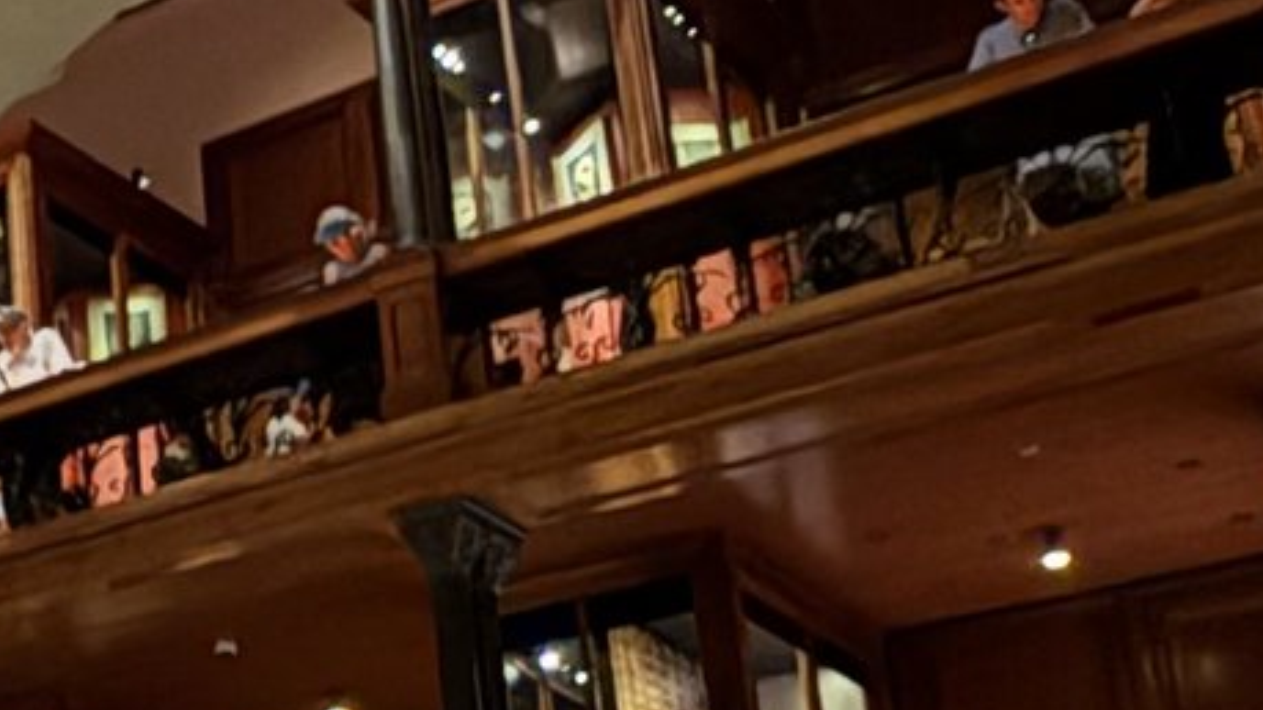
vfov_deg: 14.5
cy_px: 552
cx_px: -424
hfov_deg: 22.6
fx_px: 2779
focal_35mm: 83
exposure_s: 1/10
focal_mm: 2.22
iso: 1000
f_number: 2.2
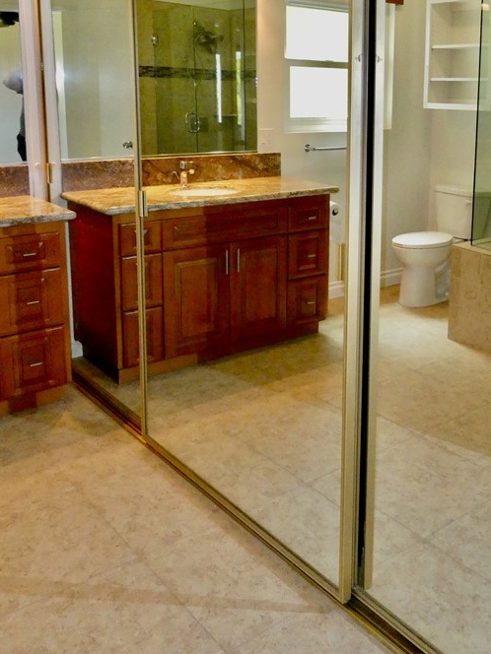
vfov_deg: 49.1
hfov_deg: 37.8
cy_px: 206
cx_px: 359
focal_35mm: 37
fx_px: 700
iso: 800
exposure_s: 1/125
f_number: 3.3
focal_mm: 4.3
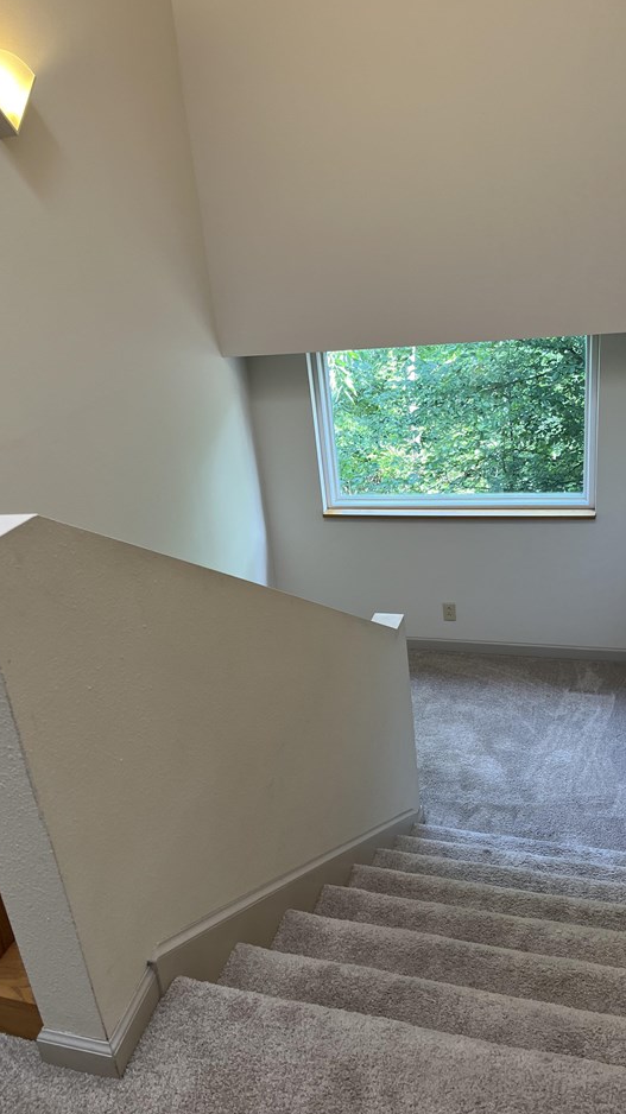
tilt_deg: -24.5
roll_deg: +7.3
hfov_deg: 40.1
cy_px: 559
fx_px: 857
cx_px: 295
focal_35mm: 29
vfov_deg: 66.1
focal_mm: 5.1
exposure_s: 1/120
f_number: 1.6
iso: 125
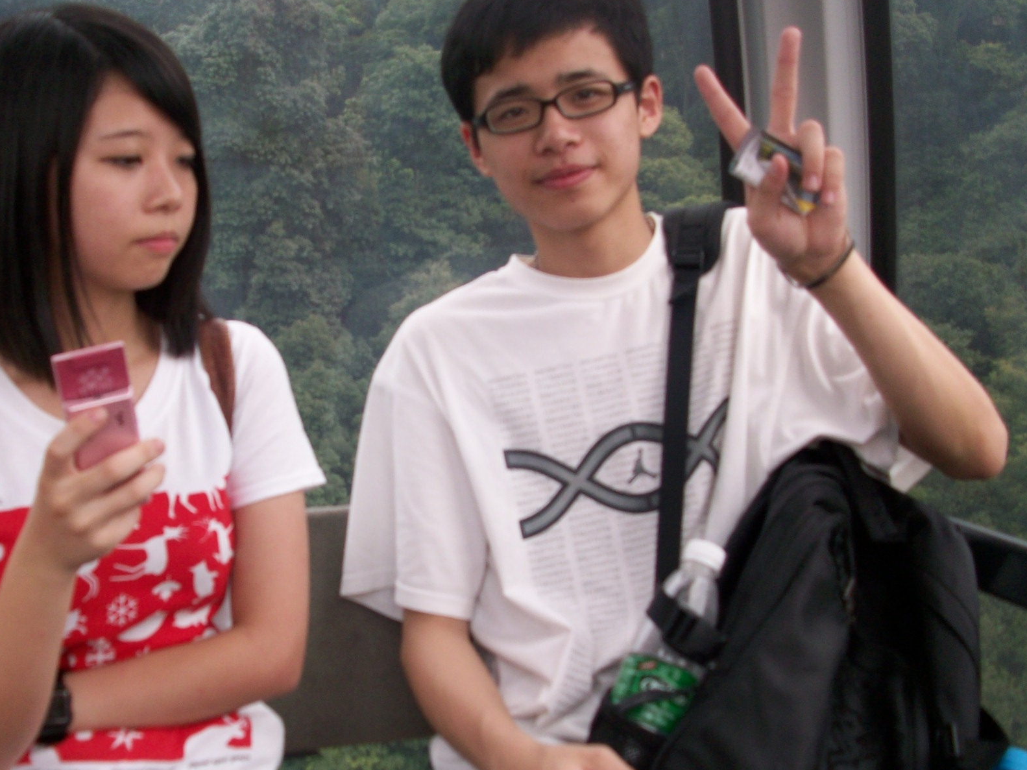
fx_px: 1305
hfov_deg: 42.7
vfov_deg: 32.9
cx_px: 411
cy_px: 374
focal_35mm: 44
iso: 64
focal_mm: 5.7
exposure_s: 1/153
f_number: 2.8
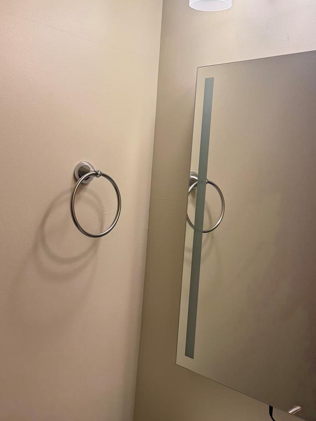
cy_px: 180
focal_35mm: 40
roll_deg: -4.3
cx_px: 186
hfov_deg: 35.8
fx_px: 487
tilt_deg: +1.4
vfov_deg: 46.7
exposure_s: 1/240
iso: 200
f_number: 1.78
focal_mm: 6.76
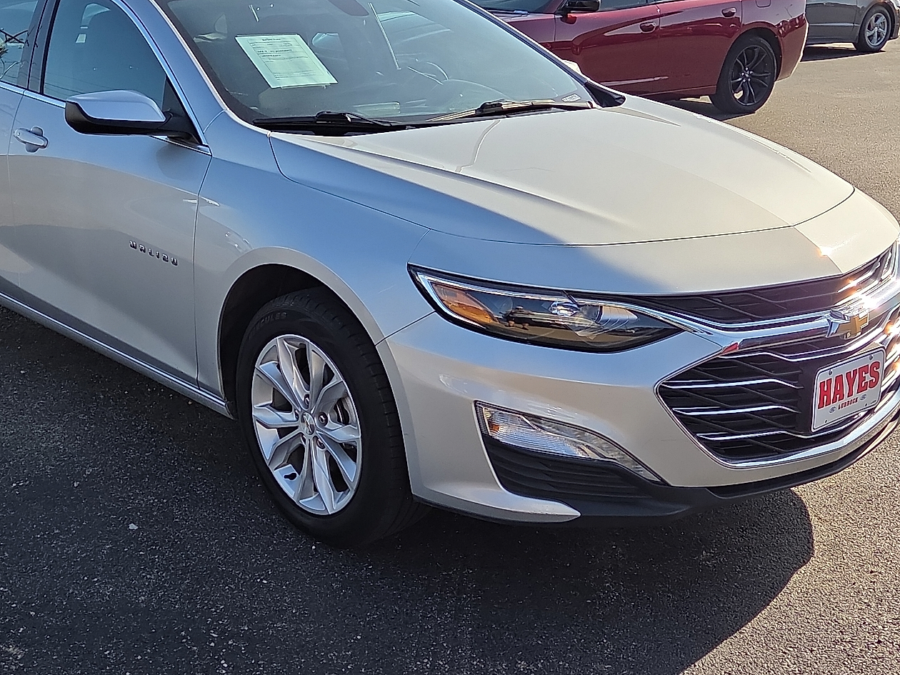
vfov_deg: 30.9
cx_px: 371
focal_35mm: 47
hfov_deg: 40.3
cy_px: 309
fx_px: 1222
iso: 25
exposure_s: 1/2000
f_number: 1.8
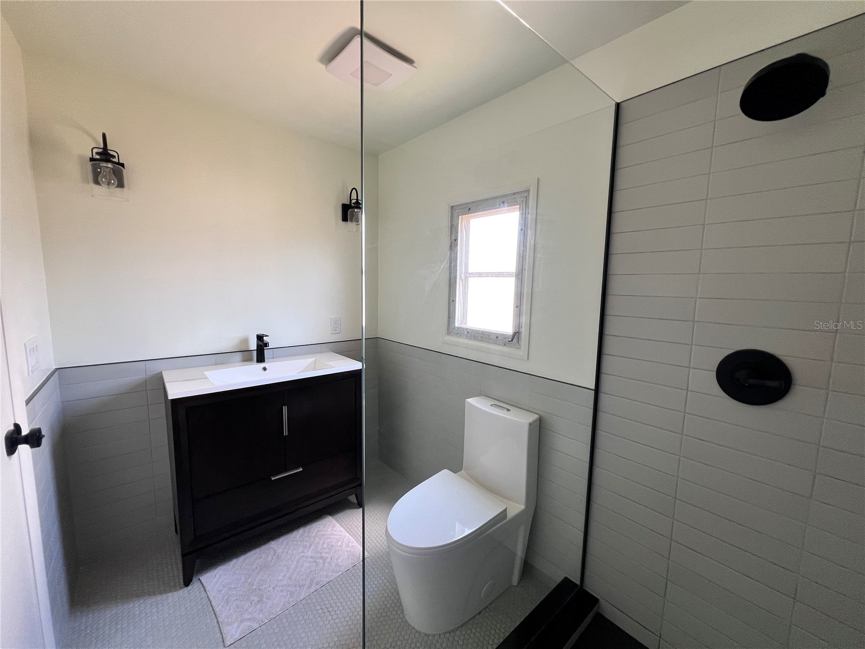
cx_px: 432
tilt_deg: -6.1
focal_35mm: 13
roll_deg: -1.4
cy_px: 324
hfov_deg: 106.2
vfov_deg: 89.9
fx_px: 325
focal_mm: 1.57
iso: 160
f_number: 1.8
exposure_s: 1/99
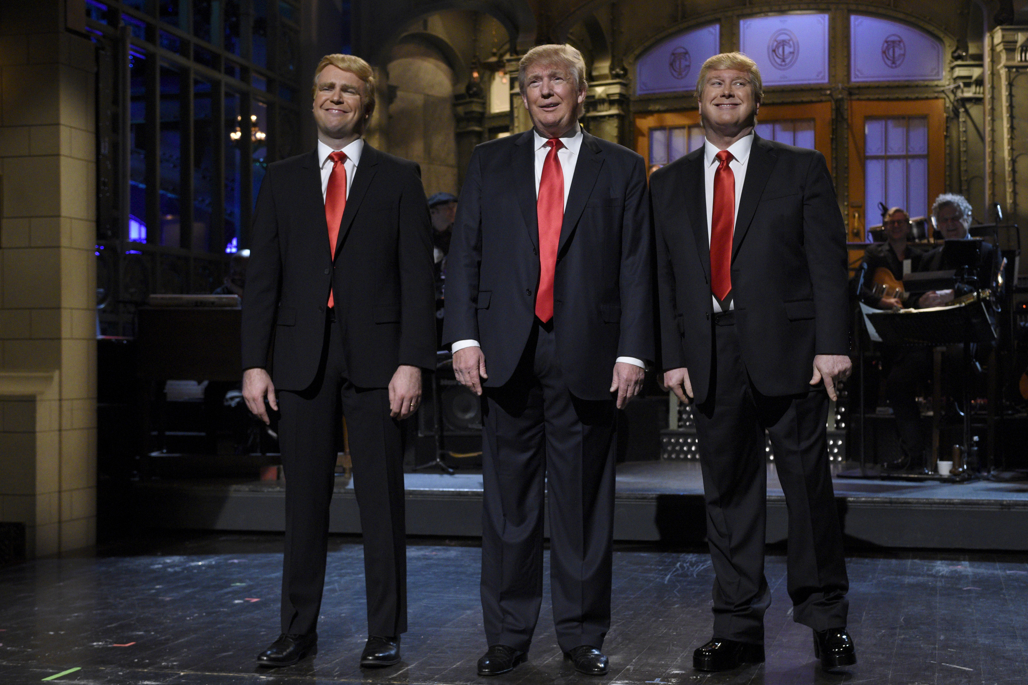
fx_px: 1485
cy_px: 335
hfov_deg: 38.2
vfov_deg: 26.0
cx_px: 550
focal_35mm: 52
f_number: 4
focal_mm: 48
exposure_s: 1/125
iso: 3200
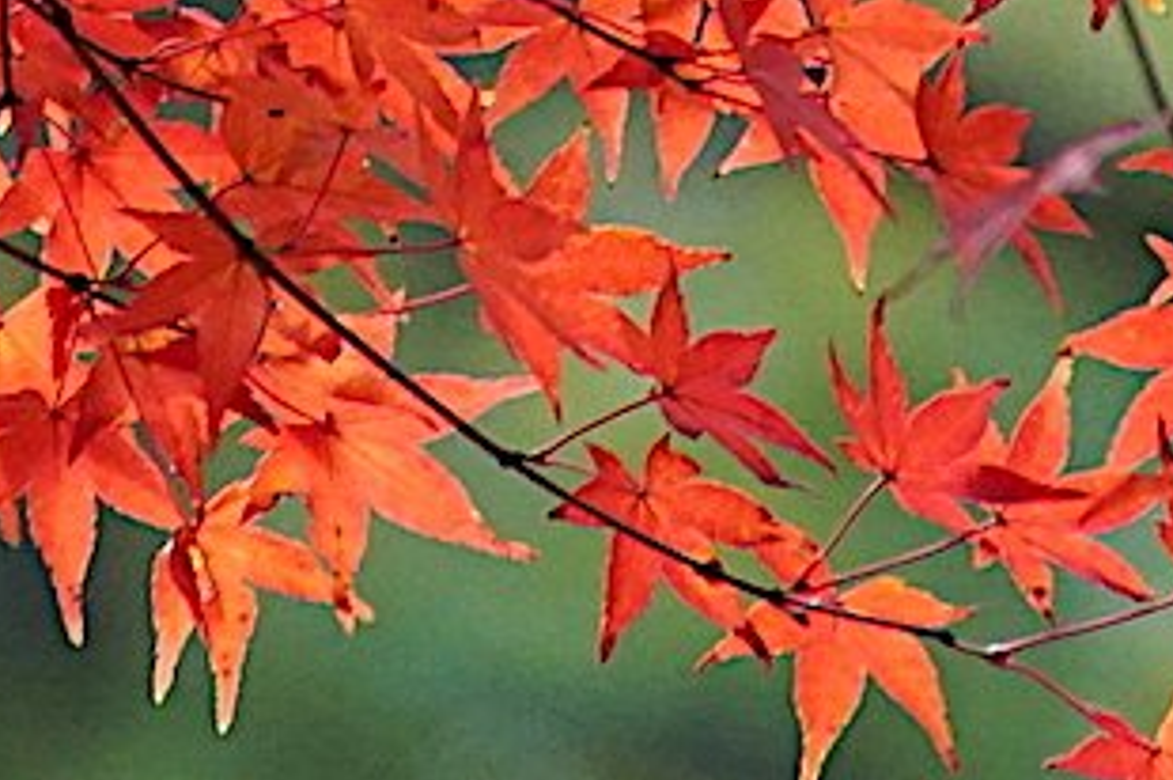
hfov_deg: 0.8
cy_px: -752
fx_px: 88337
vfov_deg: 0.5
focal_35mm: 2714
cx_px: 344
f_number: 6.3
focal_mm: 280
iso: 800
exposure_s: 1/500
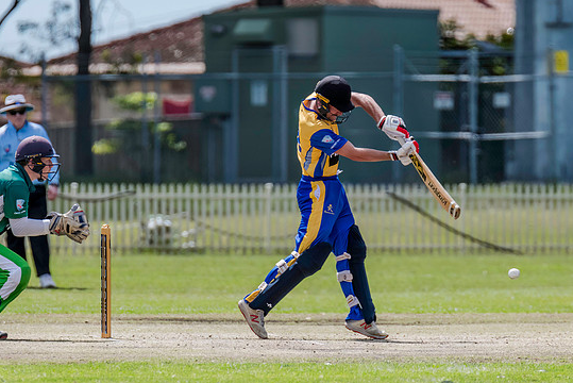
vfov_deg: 2.2
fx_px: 9762
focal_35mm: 613
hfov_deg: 3.4
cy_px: 188
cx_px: 277
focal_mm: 550
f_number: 6.3
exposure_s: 1/2500
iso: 800
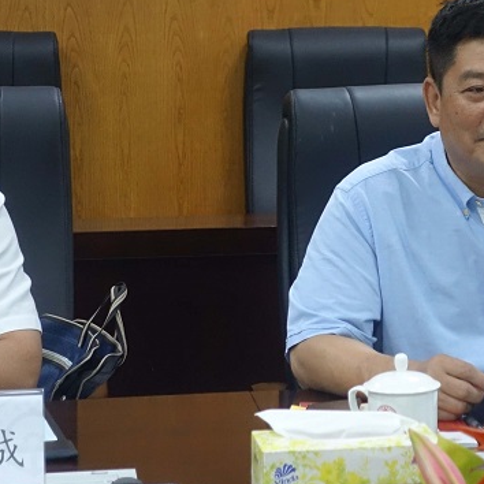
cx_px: 420
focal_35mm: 147
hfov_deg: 11.8
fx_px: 2325
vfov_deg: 11.9
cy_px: 141
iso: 800
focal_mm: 18.7
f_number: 2.8
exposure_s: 1/40
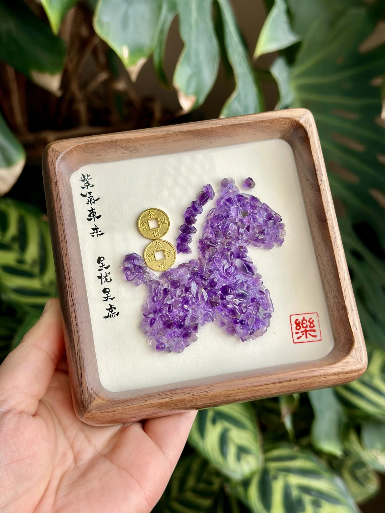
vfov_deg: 39.7
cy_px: 256
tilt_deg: -15.6
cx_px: 192
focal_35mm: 48
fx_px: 712
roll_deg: +6.5
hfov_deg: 30.3
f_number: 1.78
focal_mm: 6.86
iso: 64
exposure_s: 1/148
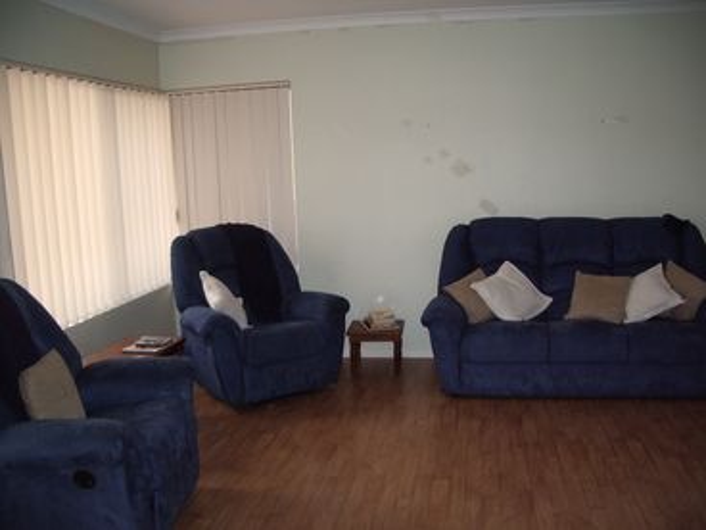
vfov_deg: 40.7
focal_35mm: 35
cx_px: 353
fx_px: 714
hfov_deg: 52.6
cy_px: 265
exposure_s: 1/40
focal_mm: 5.8
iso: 100
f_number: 2.6
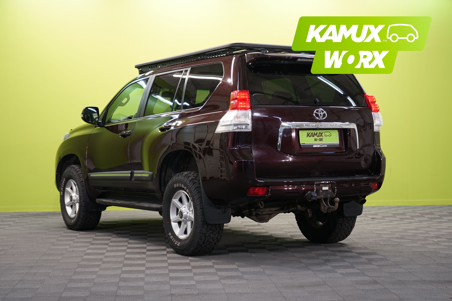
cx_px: 226
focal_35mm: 70
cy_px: 150
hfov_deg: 28.8
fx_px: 879
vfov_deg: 19.5
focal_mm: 70
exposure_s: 1/25
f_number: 5.6
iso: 500
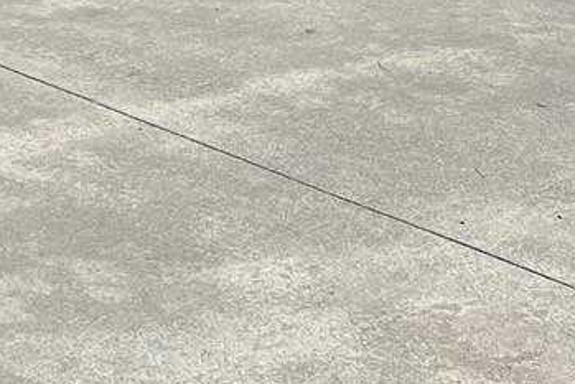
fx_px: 1981
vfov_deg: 10.5
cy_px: -255
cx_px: -595
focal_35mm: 124
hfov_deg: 13.8
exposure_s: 1/7463
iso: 50
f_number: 1.5
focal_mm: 5.7
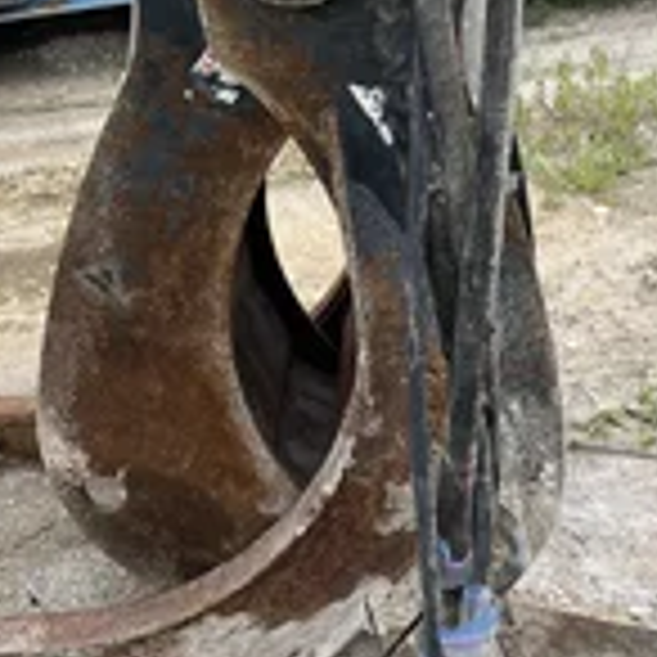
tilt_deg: -16.7
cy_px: -9
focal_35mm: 63
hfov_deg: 27.3
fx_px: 1353
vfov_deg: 25.8
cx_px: 320
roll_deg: +1.5
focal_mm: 5.1
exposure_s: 1/1163
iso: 50
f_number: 1.6
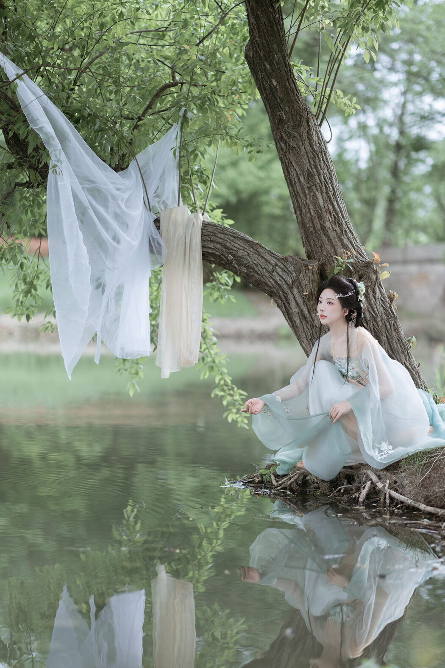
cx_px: 222
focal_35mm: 85
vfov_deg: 23.9
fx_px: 1576
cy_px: 334
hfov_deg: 16.1
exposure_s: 1/640
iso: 200
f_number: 1.6
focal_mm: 85
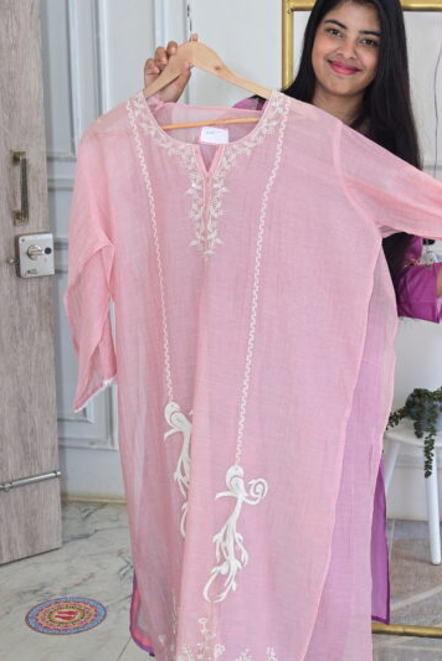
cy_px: 328
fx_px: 1085
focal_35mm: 59
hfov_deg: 22.9
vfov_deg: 33.9
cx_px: 300
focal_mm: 35
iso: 400
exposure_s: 1/160
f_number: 6.3
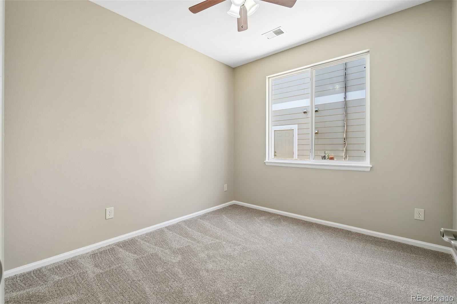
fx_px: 190
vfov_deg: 77.3
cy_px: 152
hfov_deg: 100.4
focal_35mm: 15
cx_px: 228
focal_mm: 10
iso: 400
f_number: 8
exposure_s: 1/50
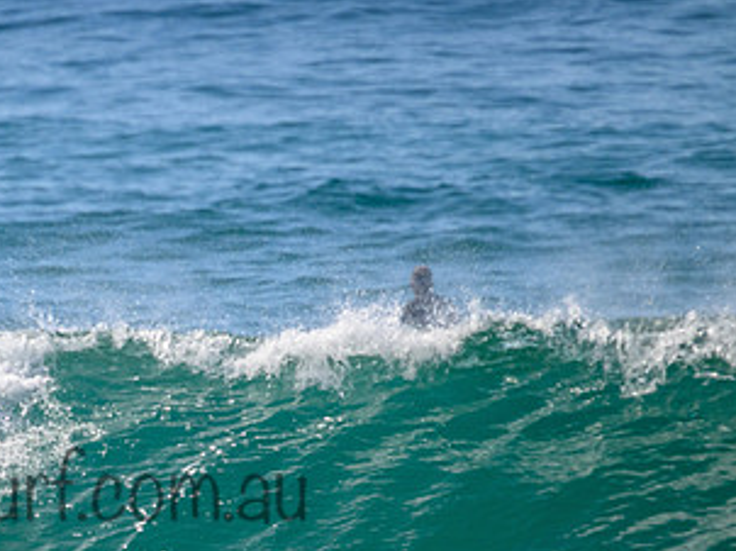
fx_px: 31421
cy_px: 464
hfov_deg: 1.3
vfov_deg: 1.0
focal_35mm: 1479
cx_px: 49
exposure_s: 1/2000
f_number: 11
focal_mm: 800
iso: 1000
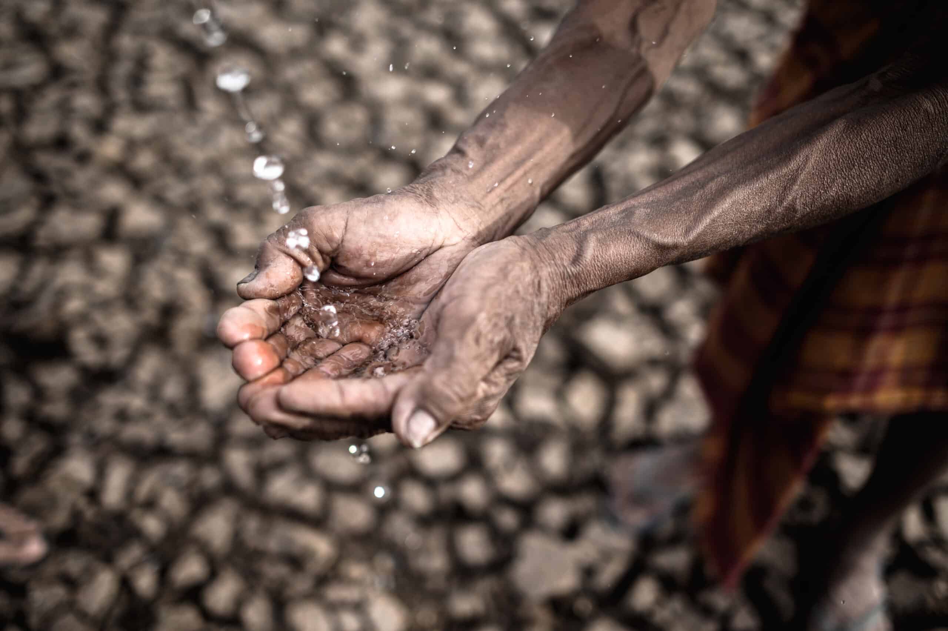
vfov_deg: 46.3
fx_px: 737
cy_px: 316
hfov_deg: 65.5
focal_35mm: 28
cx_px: 474
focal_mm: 28
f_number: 1.8
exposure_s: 1/1600
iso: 80
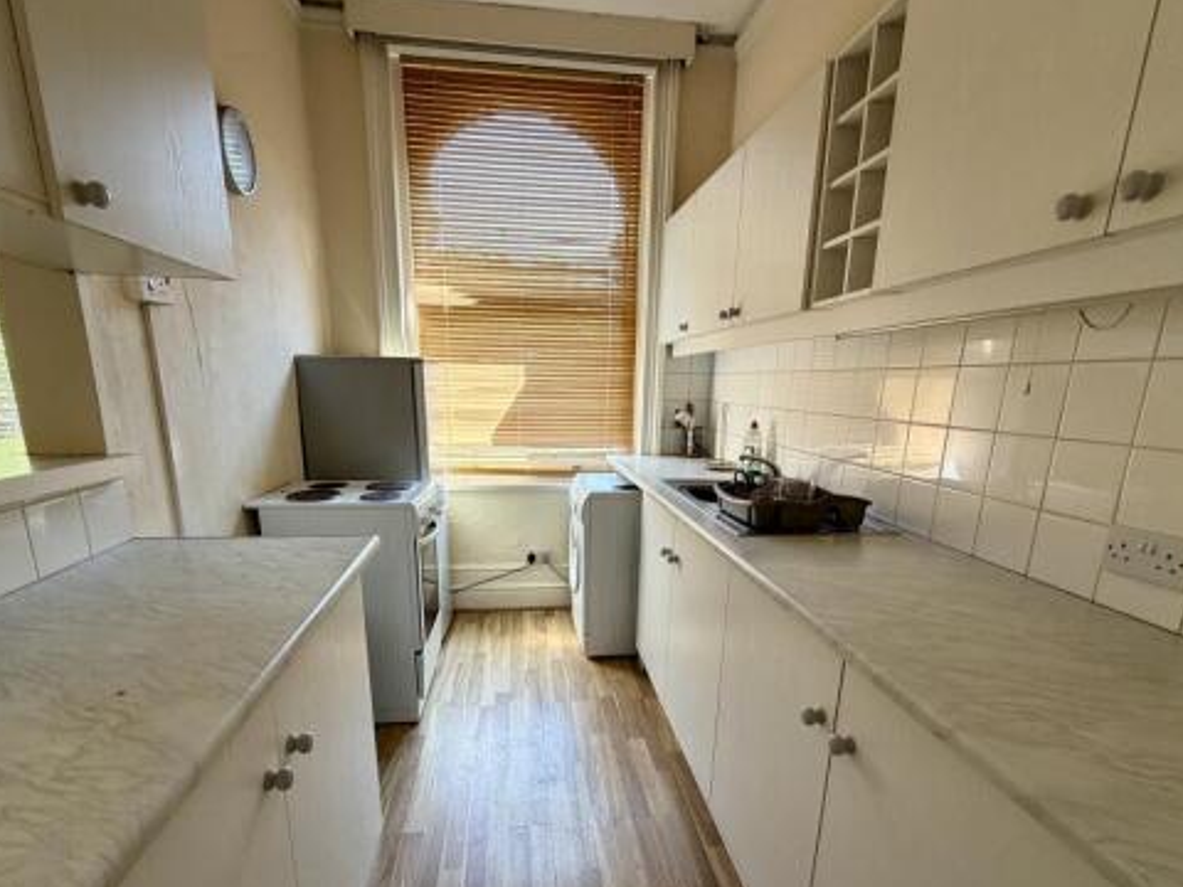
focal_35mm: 17
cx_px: 585
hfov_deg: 91.0
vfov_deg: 73.9
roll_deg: -0.1
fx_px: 581
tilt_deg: -15.6
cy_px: 531
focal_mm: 2.22
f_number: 2.2
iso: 160
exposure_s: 1/121
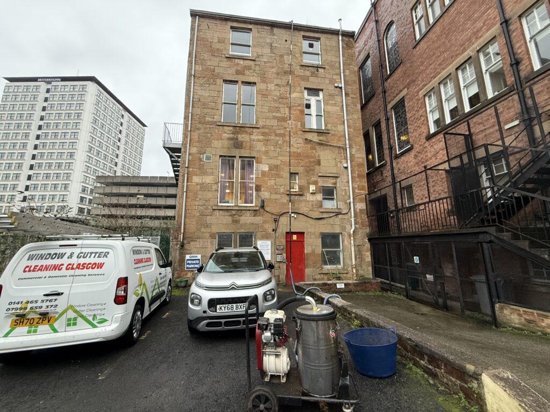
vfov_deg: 85.7
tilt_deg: +12.4
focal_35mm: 14
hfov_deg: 102.1
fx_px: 222
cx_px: 275
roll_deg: +0.5
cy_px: 206
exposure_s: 1/99
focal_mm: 2.22
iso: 250
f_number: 2.2
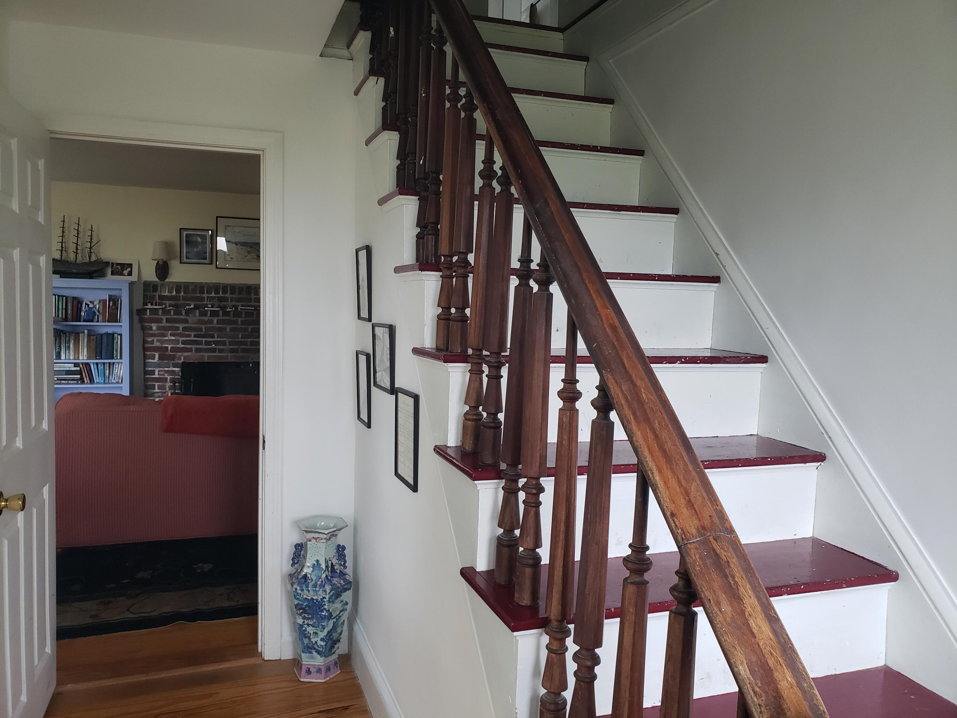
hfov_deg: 67.3
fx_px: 719
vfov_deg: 53.1
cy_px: 359
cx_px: 478
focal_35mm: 26
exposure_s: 1/50
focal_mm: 4.3
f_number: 2.4
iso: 320
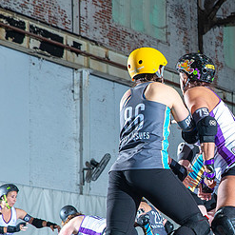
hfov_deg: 12.3
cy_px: 158
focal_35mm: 140
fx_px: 1075
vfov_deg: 12.5
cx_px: 261
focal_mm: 70
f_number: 7.1
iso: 800
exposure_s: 1/160
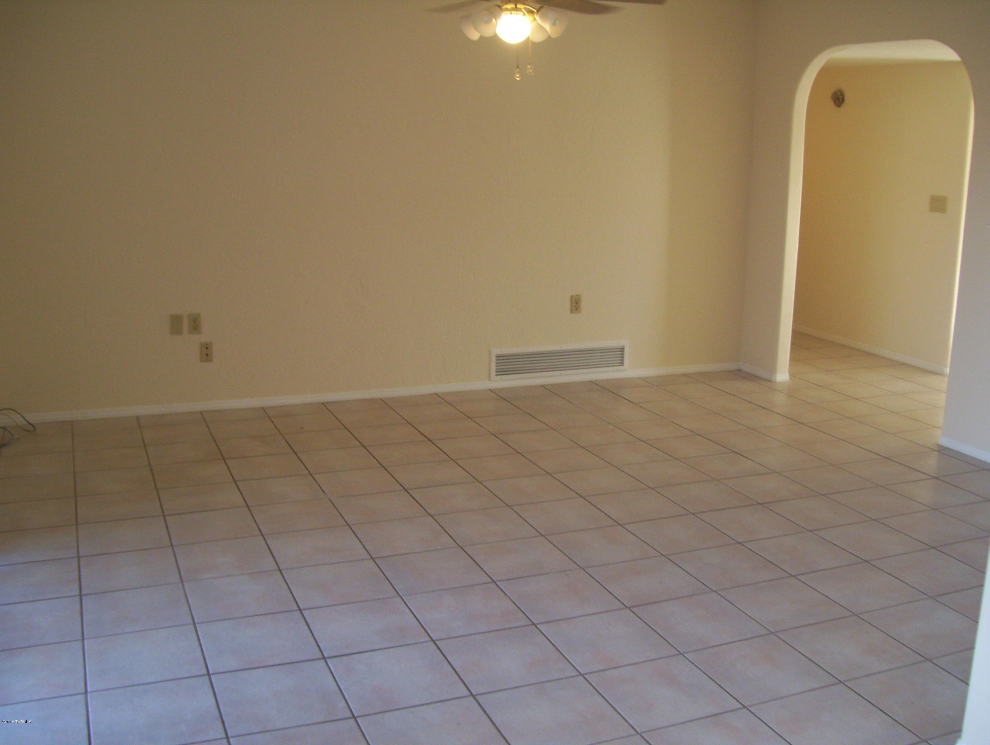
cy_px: 372
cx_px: 495
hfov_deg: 51.3
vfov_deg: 39.7
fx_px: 1031
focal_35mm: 36
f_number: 2.7
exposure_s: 1/60
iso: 125
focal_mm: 6
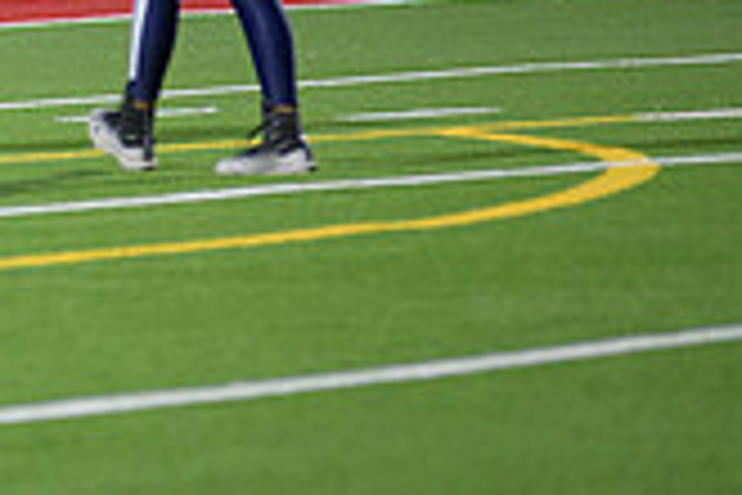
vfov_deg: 2.2
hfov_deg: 3.2
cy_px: -124
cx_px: -463
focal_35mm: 632
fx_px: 13025
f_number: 2.8
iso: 3600
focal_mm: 180
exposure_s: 1/640
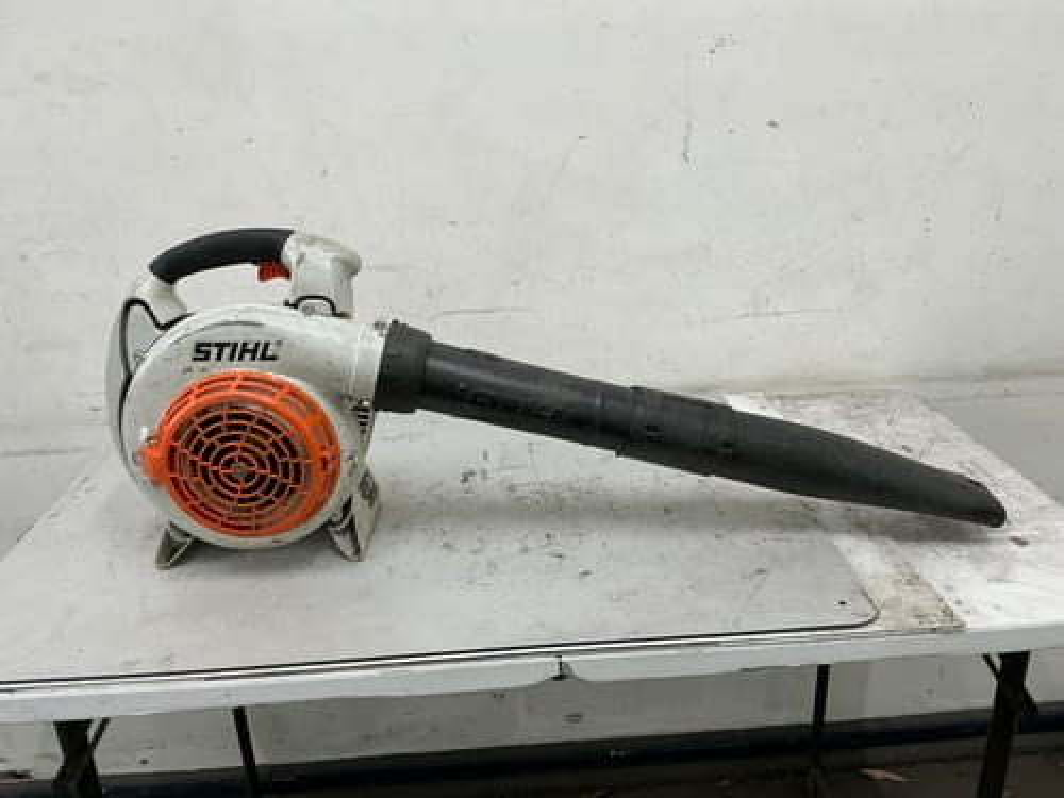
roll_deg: +2.3
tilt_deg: -20.5
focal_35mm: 28
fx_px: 861
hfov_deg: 63.4
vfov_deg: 49.7
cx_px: 532
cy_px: 399
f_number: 1.8
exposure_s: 1/100
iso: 64
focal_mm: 3
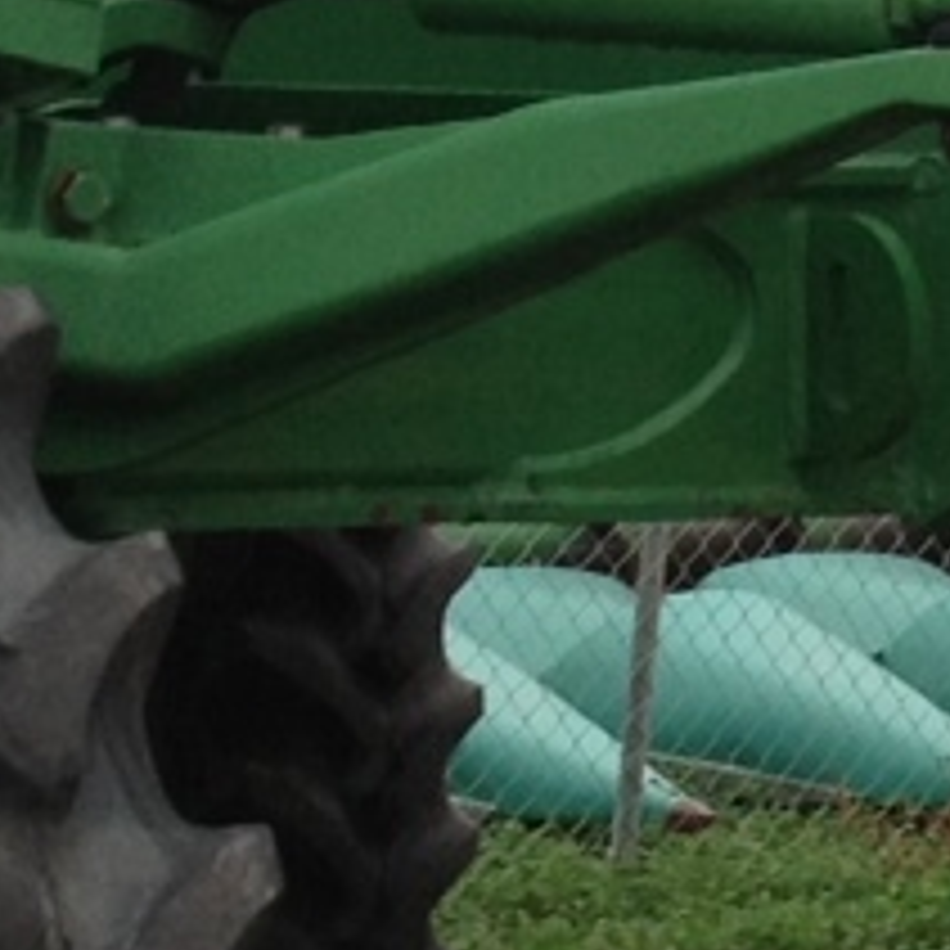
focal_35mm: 239
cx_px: 680
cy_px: -504
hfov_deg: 7.3
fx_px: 7421
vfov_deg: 7.2
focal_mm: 4.28
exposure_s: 1/130
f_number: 2.4
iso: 50
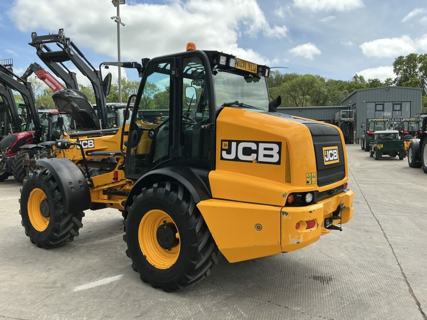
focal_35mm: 28
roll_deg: -0.7
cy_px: 160
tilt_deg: -1.1
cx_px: 214
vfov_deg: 49.7
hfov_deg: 63.4
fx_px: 345
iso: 25
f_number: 1.8
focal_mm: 3
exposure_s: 1/1534
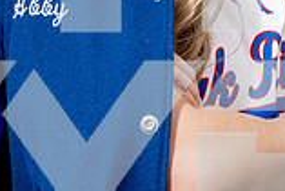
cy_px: -63
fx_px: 1260
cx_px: 167
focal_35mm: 159
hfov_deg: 12.9
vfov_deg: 8.5
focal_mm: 43
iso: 100
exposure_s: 1/250
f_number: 8
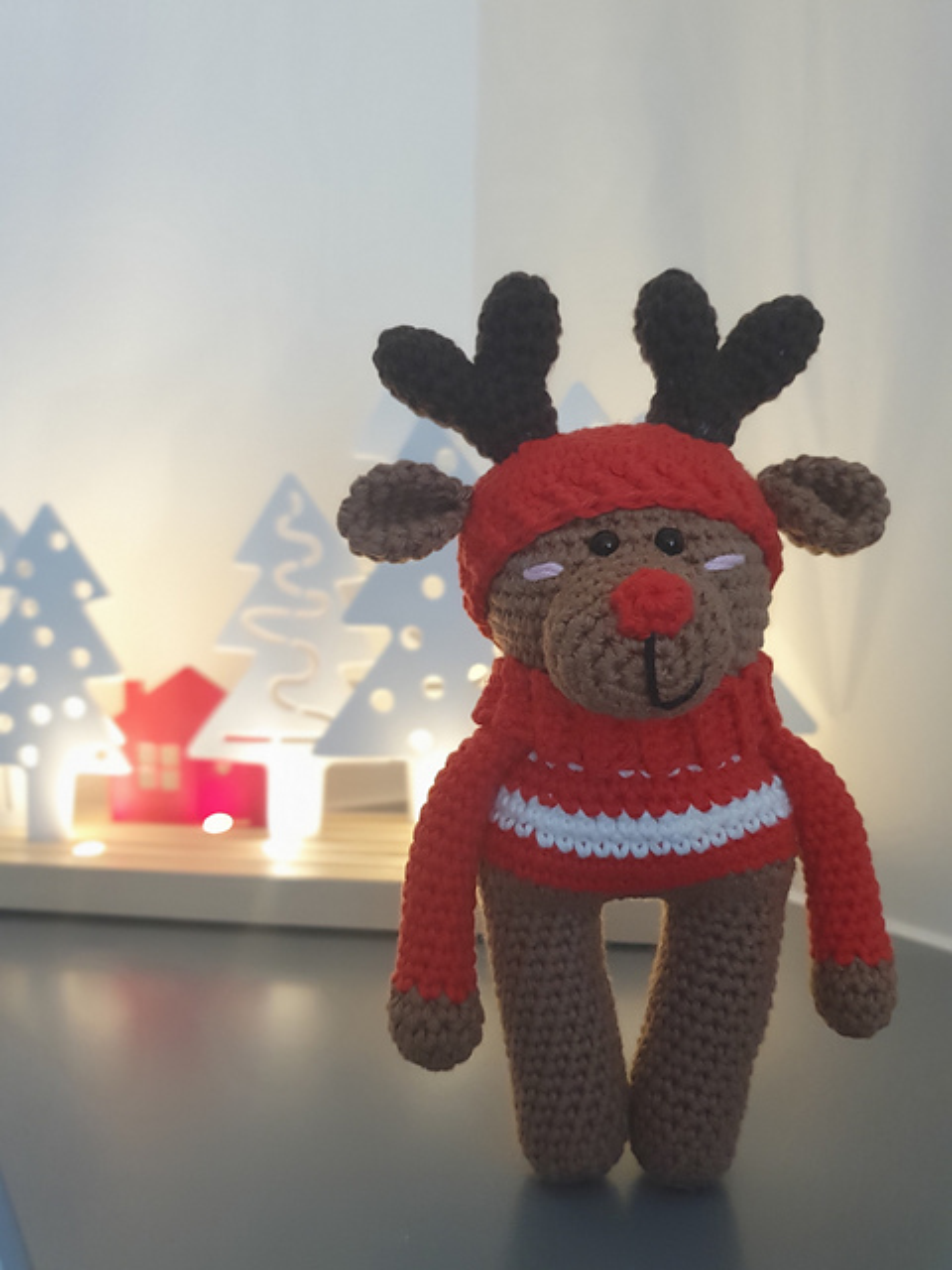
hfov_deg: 53.1
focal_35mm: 26
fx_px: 953
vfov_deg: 67.3
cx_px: 476
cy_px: 635
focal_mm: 4.32
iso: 320
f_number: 1.5
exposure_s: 1/33
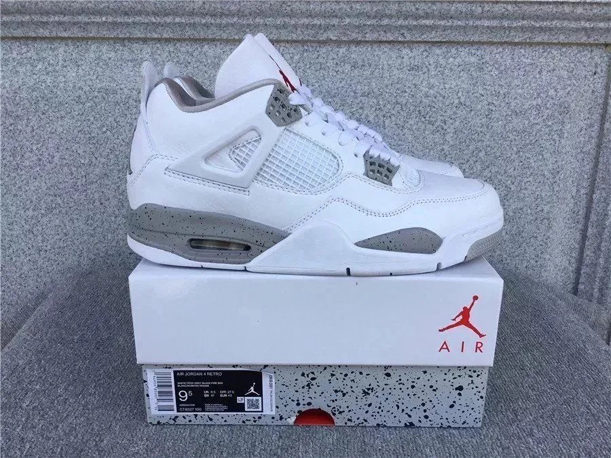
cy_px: 229
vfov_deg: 45.4
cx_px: 306
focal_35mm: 31
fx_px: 547
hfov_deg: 58.4
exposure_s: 1/450
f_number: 2.4
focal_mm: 3.3
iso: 25
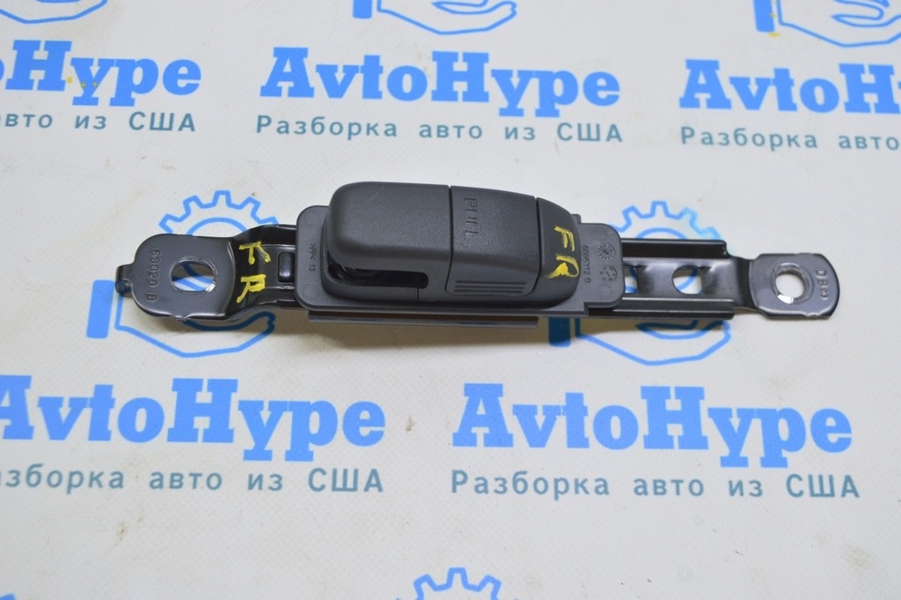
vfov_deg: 28.9
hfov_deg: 42.4
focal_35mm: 46
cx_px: 450
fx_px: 1163
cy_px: 300
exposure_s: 1/25
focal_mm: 31
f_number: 5.6
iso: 400
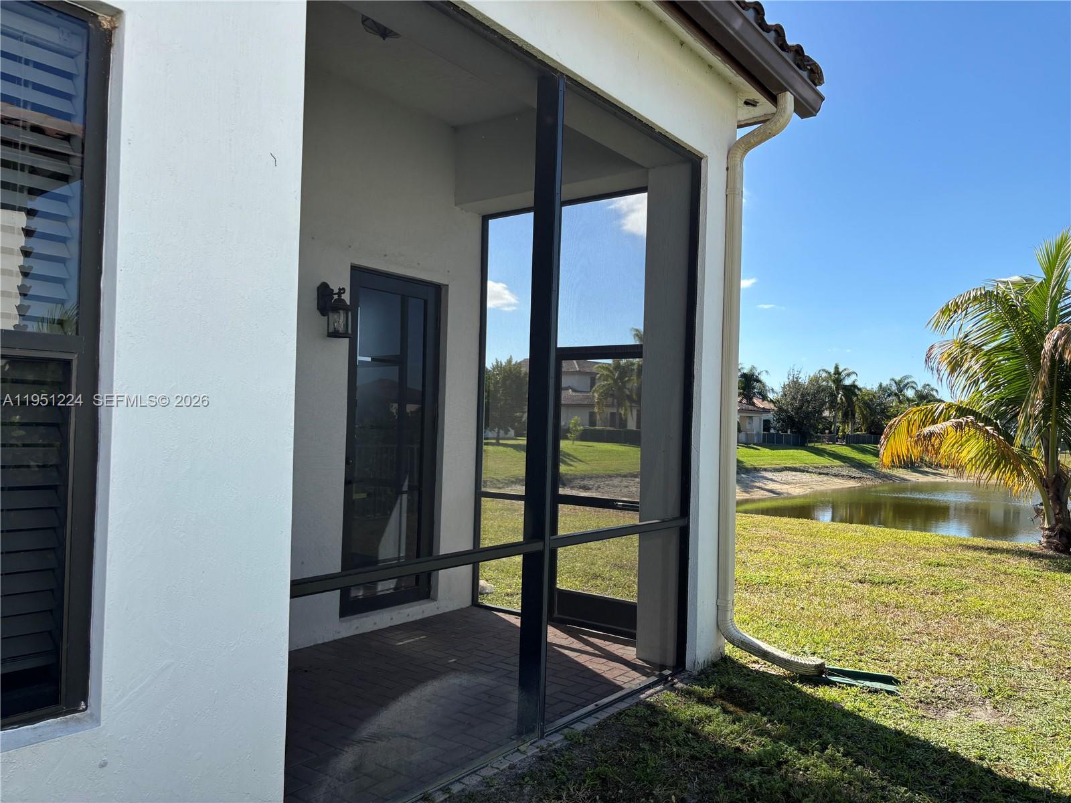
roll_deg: -0.8
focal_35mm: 26
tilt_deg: +2.2
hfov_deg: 67.3
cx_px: 536
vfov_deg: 53.1
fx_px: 804
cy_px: 402
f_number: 1.6
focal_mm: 5.96
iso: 50
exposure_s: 1/1783
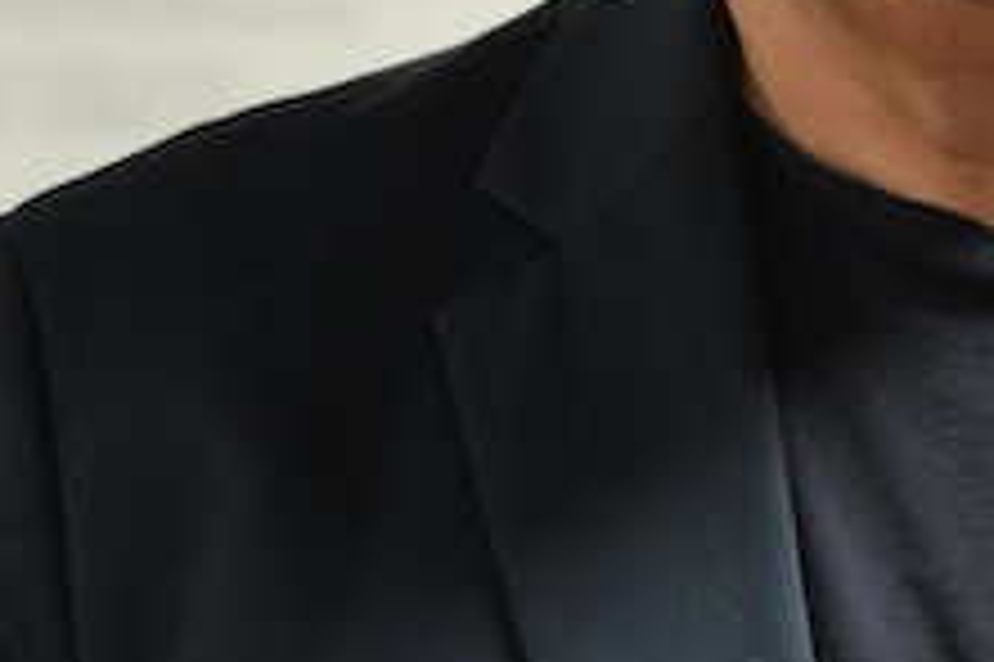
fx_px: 5490
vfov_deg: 6.8
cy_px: -196
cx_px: 1390
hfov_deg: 10.1
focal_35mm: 199
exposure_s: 1/80
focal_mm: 55
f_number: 4
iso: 1600
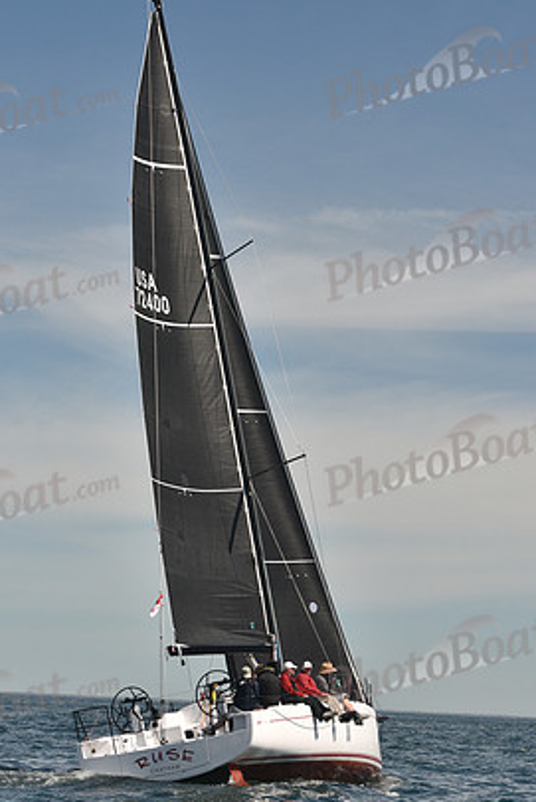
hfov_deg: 13.7
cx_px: 223
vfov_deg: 20.4
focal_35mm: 100
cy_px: 381
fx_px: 2231
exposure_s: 1/640
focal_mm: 70
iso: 250
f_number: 7.1
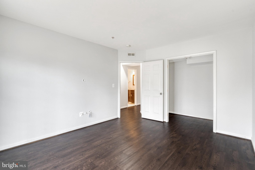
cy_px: 85
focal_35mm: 16
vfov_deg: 73.7
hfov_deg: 96.7
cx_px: 128
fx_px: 113
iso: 1250
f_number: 8
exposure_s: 1/125
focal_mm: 16
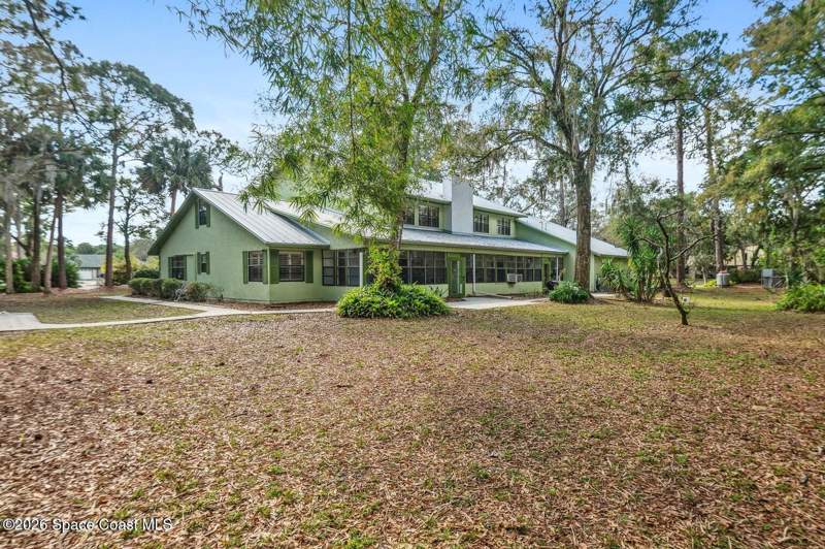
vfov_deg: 73.6
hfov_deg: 96.8
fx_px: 366
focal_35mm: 16
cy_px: 274
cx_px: 412
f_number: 7.1
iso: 320
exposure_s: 1/320
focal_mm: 16
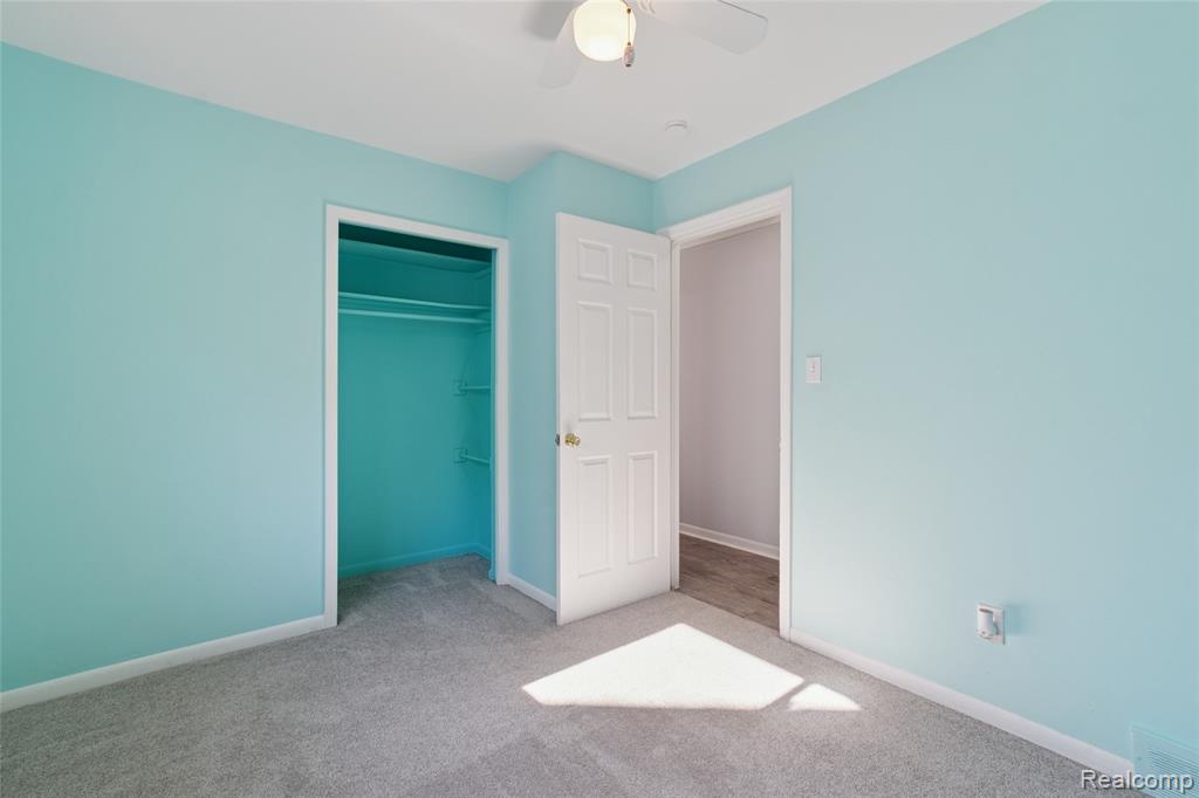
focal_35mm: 15
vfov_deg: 77.3
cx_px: 600
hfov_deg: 100.4
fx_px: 499
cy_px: 399
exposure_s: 1/50
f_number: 8
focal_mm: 10
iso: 400
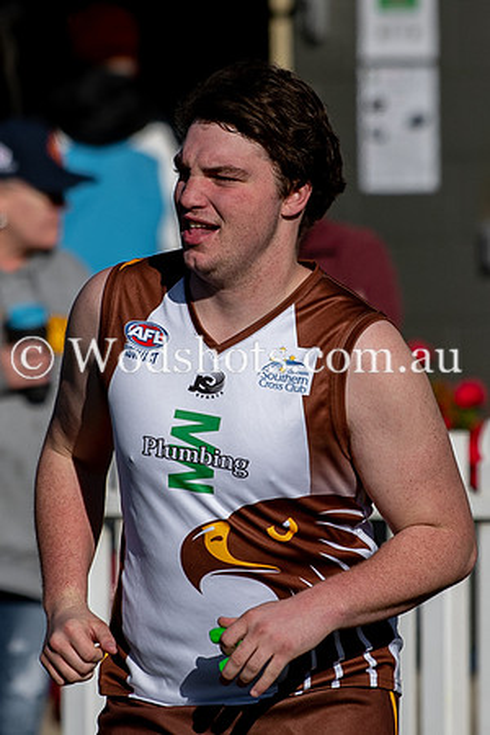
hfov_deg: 1.3
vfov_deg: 2.0
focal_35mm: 1020
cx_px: 283
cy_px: 351
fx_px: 20833
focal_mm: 200
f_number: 3.5
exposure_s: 1/2500
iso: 100
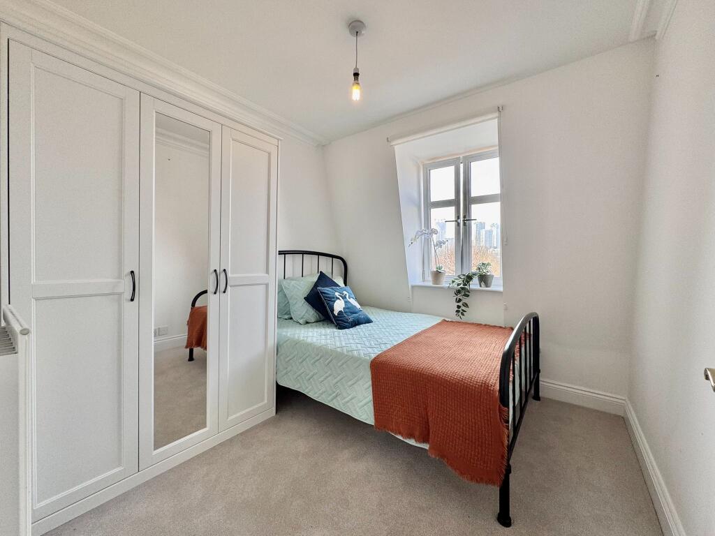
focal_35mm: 14
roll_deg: -1.2
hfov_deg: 102.1
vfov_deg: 85.7
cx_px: 358
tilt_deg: -1.2
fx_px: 289
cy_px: 268
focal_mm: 2.22
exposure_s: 1/100
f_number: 2.2
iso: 80
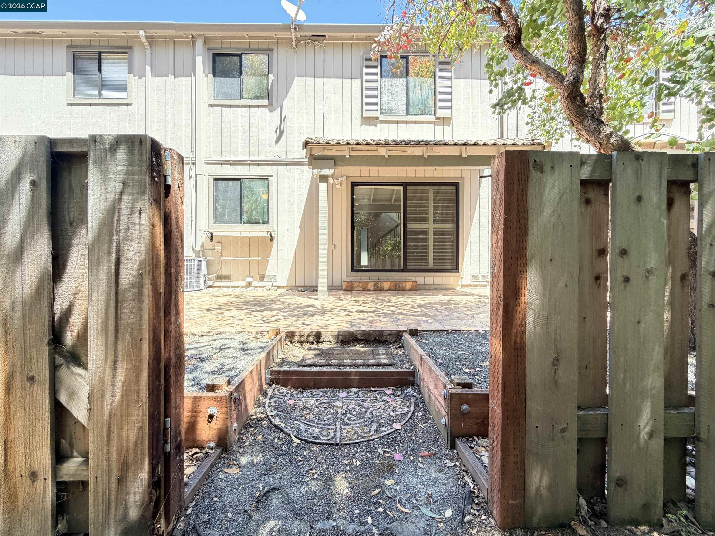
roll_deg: +0.3
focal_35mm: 14
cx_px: 358
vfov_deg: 85.7
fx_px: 289
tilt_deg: -0.8
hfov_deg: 102.1
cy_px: 268
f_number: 2.2
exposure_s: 1/121
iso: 125
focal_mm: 2.22
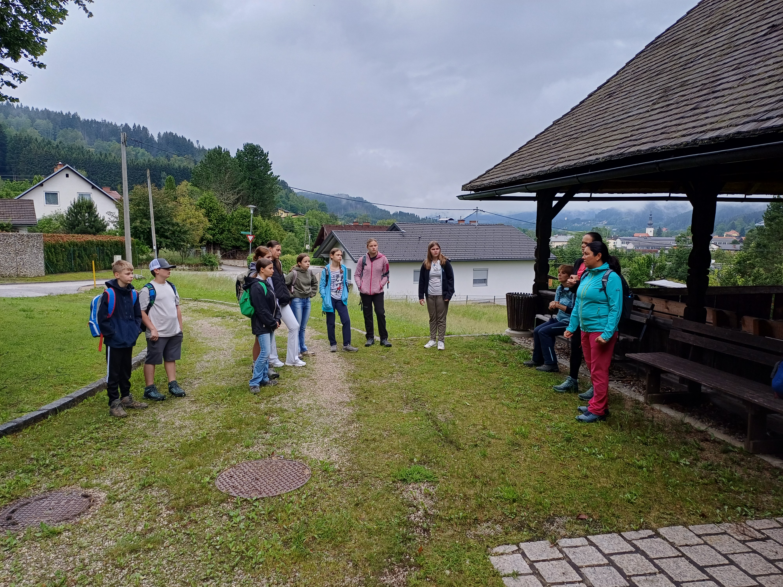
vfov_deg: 54.9
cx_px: 392
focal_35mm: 25
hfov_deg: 69.4
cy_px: 294
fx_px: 565
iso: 50
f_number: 1.8
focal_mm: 4.65
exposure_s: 1/230
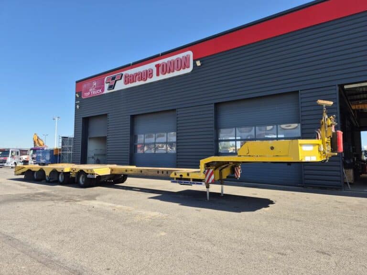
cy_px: 138
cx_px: 184
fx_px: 244
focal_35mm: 23
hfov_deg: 73.9
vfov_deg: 58.9
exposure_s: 1/930
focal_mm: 5.4
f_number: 1.8
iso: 25
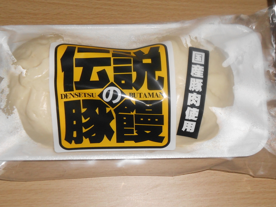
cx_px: 133
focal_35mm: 62
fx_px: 494
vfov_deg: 23.6
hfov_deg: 31.2
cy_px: 95
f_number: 14.2
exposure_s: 1/30
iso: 250
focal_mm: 7.8
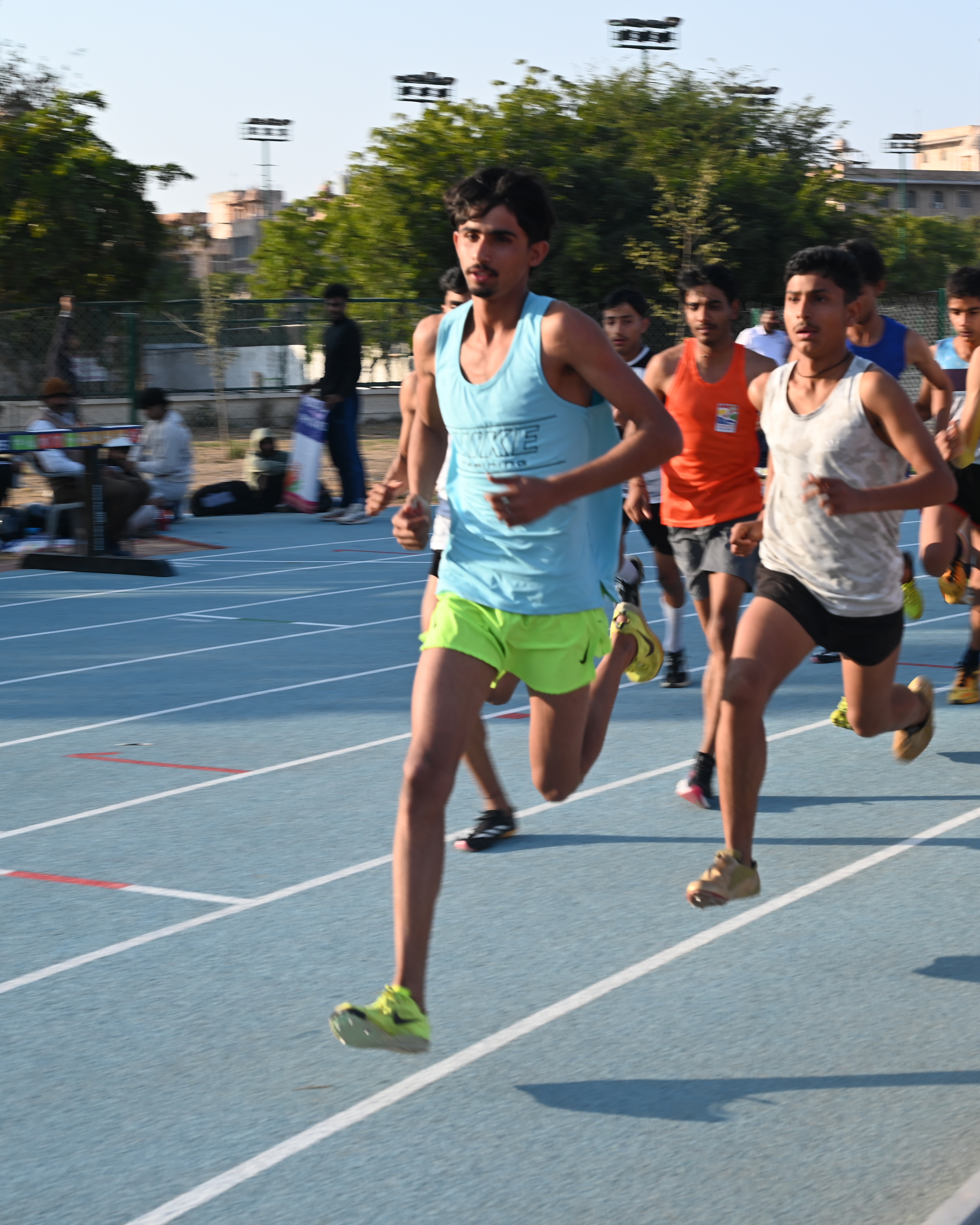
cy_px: 627
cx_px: 742
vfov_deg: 28.7
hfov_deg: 22.9
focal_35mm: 66
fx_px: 2393
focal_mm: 44
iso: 100
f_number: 5.6
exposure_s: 1/250
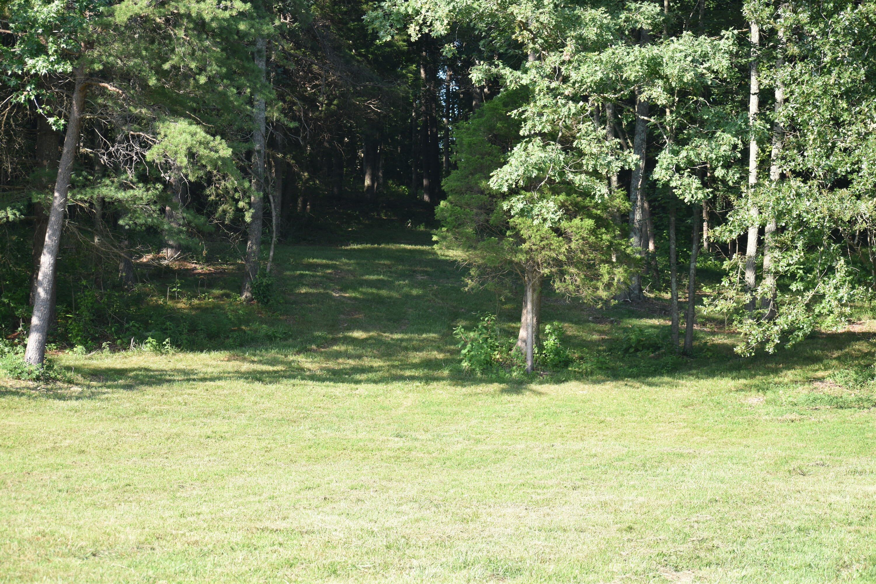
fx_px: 2847
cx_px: 438
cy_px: 292
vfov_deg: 11.7
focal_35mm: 117
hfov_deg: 17.5
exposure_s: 1/125
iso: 100
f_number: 5.6
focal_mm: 78
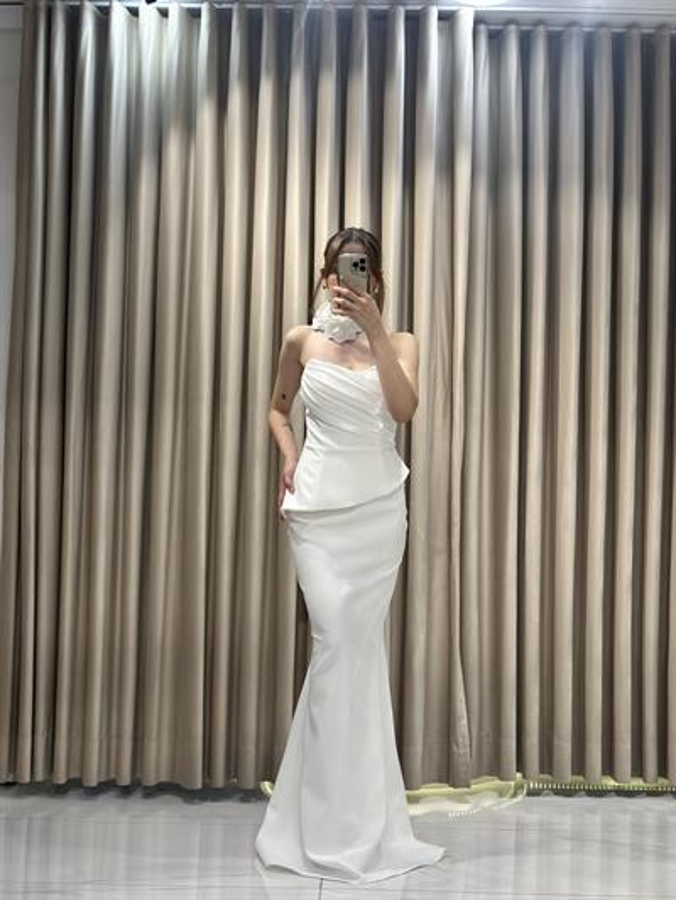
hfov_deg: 30.3
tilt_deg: -19.5
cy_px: 450
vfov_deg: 39.6
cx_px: 338
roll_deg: -2.0
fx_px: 1249
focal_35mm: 48
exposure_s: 1/529
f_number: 1.78
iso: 80
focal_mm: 6.86
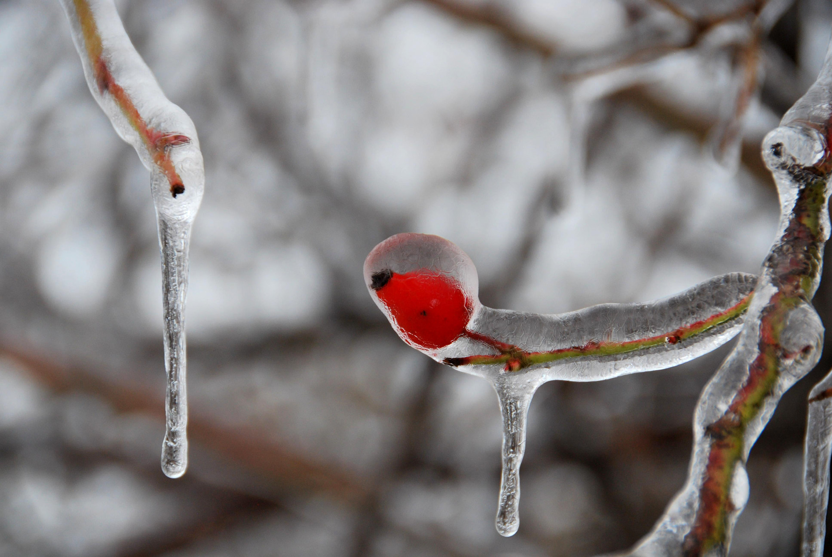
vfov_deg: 5.4
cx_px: 416
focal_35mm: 255
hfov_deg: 8.1
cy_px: 278
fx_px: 5900
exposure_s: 1/320
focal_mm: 170
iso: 400
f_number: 5.6
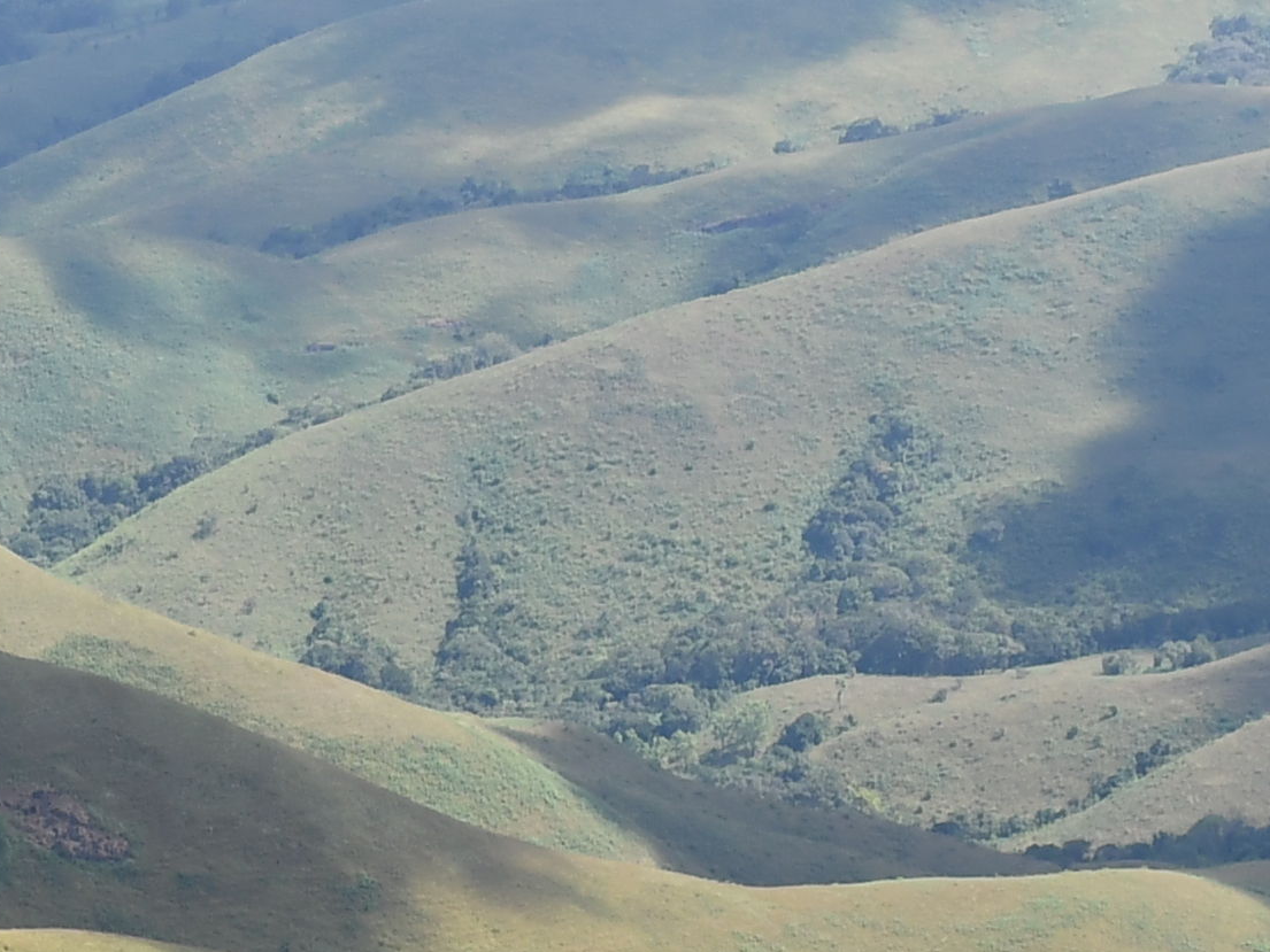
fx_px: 9246
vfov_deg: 5.9
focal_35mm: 252
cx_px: 314
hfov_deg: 7.8
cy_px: 643
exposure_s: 1/250
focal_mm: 35
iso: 100
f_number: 8
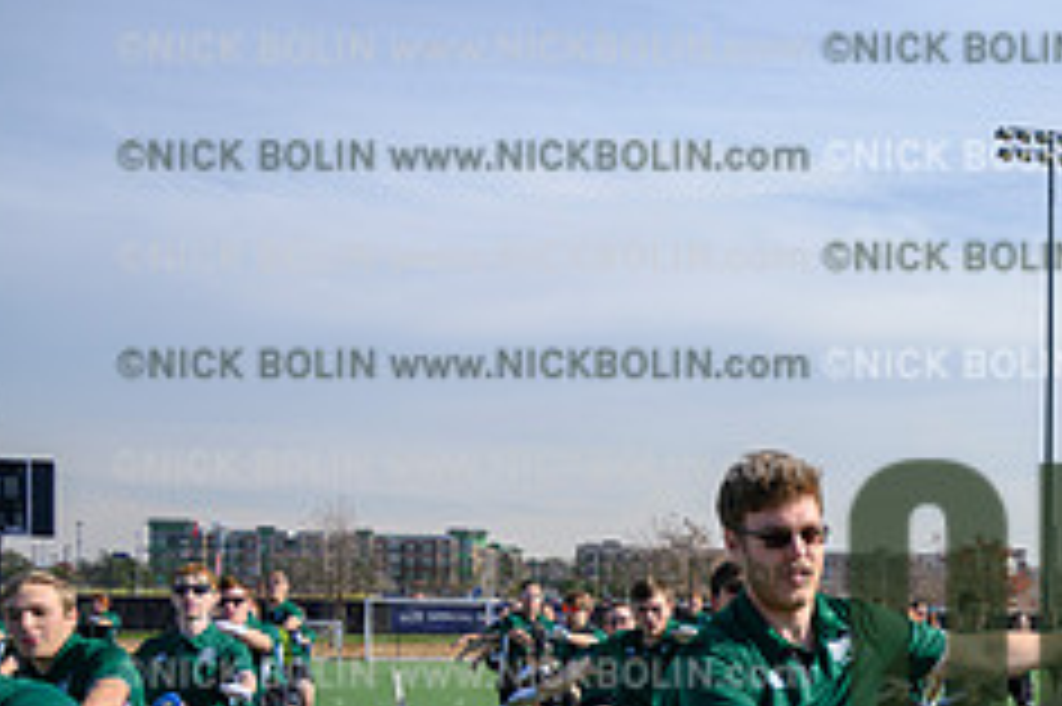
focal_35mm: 59
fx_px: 1739
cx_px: 1166
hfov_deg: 30.4
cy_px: 677
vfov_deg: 22.2
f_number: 4
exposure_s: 1/1600
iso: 125
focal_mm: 24
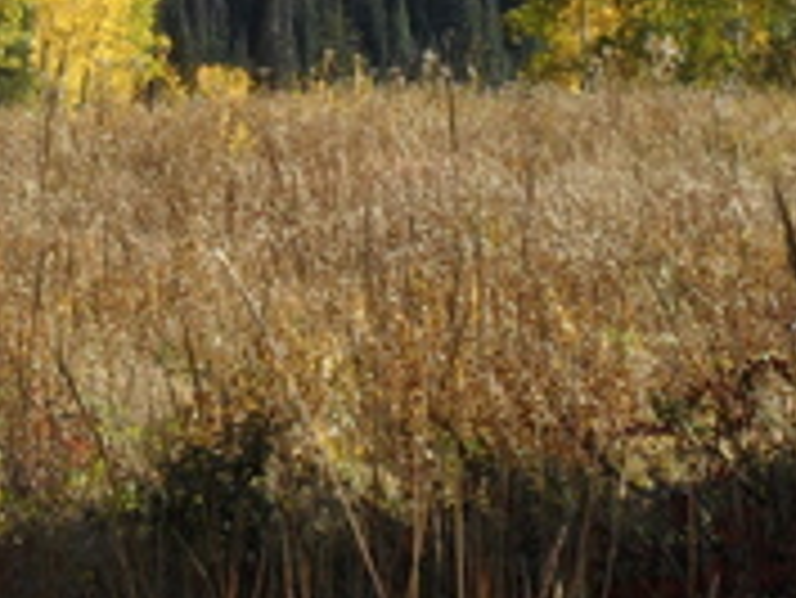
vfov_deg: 7.2
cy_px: -216
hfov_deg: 9.7
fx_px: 4671
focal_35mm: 203
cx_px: 4
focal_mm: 10.3
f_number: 5.6
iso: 80
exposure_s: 1/250
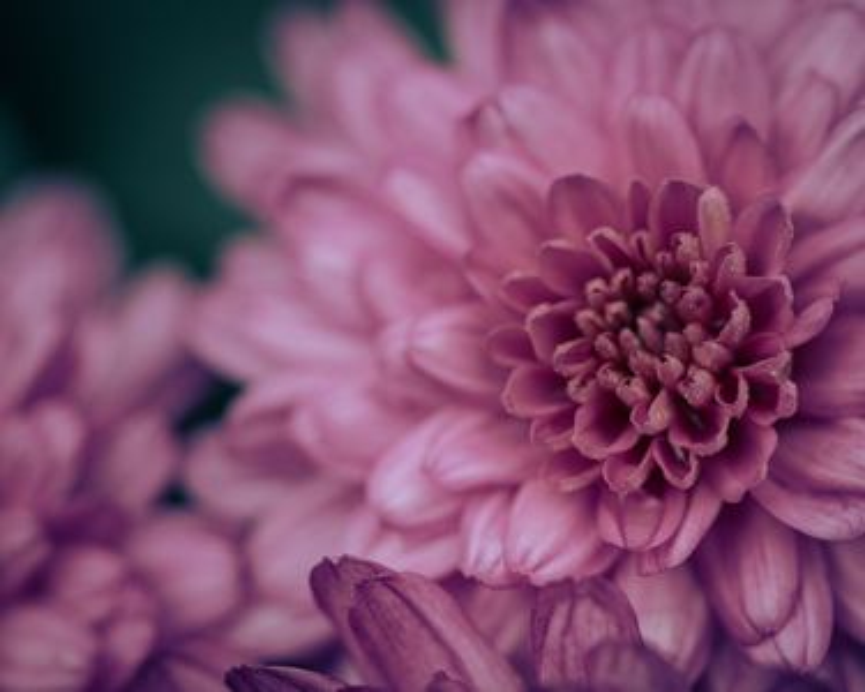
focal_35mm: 118
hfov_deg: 16.3
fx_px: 3027
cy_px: 346
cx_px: 456
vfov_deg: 13.0
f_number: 10
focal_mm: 105
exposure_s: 1/320
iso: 800
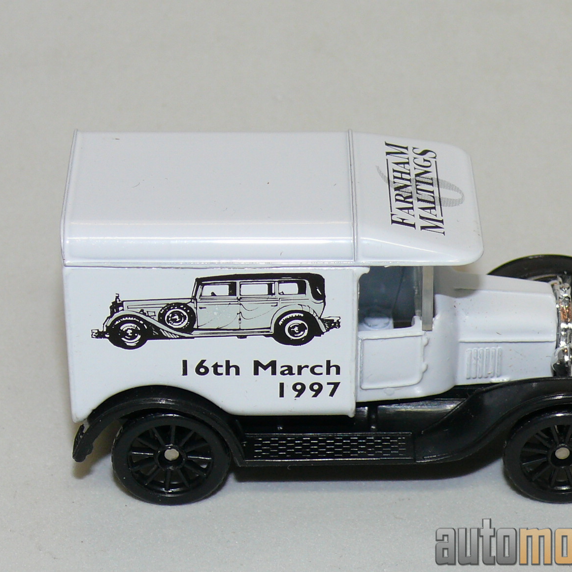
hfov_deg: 13.0
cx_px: 322
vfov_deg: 13.0
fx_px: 2505
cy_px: 288
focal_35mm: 134
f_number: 4
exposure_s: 1/30
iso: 100
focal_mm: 13.9
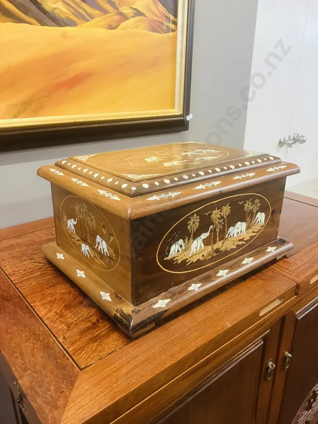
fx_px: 343
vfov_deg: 63.4
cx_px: 159
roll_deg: -1.2
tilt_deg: -19.6
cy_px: 212
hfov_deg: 49.7
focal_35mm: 28
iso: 200
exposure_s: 1/50
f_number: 1.8
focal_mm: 3.99
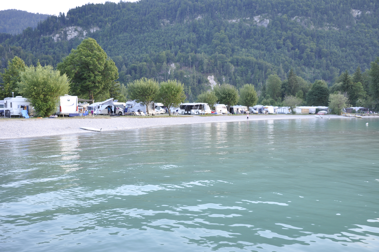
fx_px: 379
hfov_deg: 53.2
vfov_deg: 36.8
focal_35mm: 36
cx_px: 190
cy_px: 126
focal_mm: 24
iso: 400
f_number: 5.6
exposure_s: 1/30
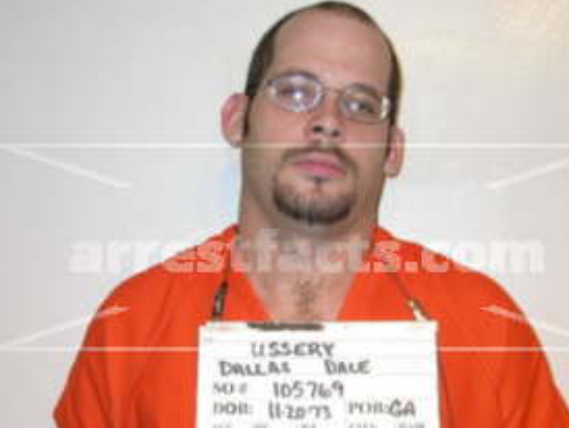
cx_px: 306
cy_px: 248
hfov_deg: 25.0
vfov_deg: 18.9
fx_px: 1283
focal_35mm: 78
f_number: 3.1
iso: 100
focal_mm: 12.9
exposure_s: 1/60.3
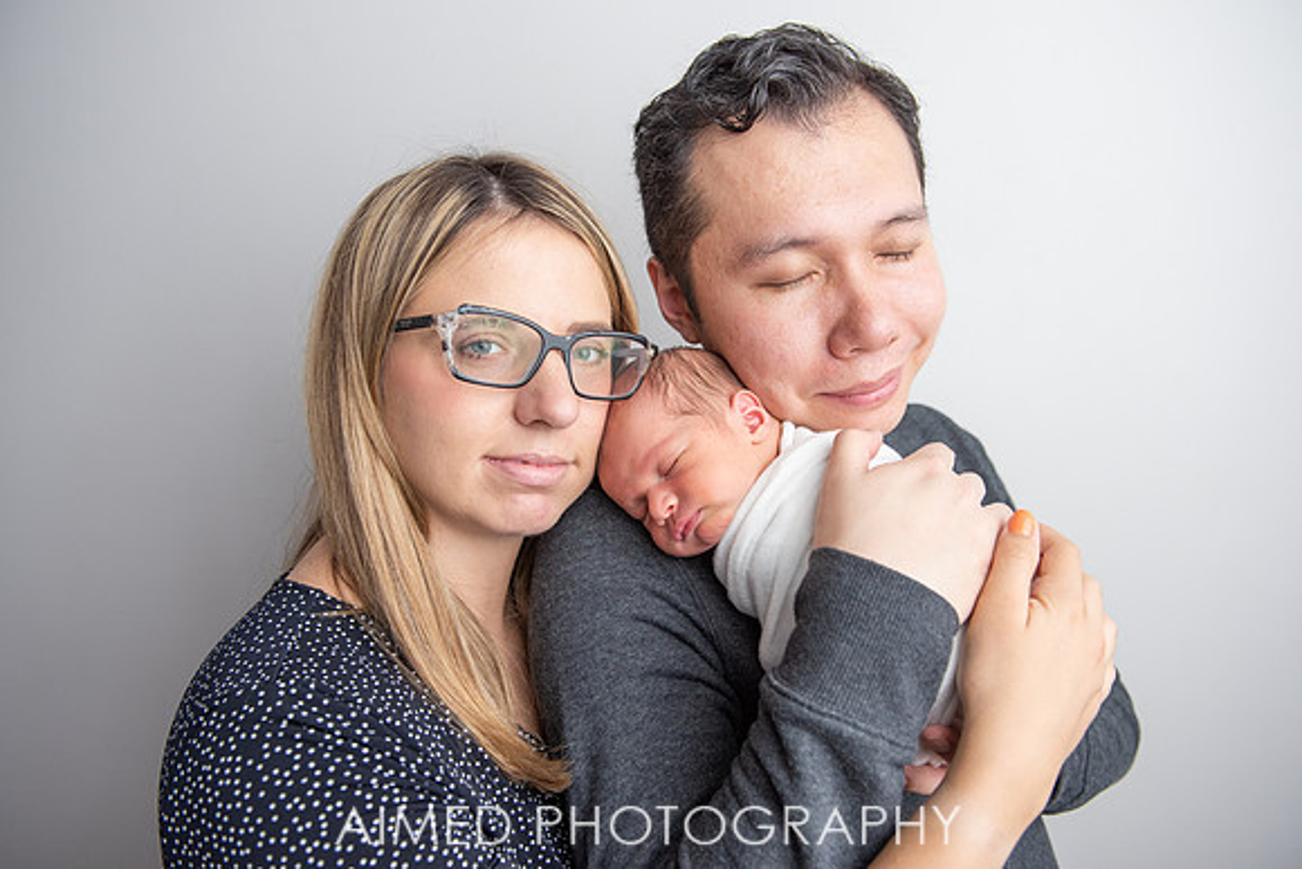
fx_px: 1013
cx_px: 651
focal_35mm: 28
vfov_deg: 46.4
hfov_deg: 65.5
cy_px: 434
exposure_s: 1/200
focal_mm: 28
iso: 320
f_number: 3.5
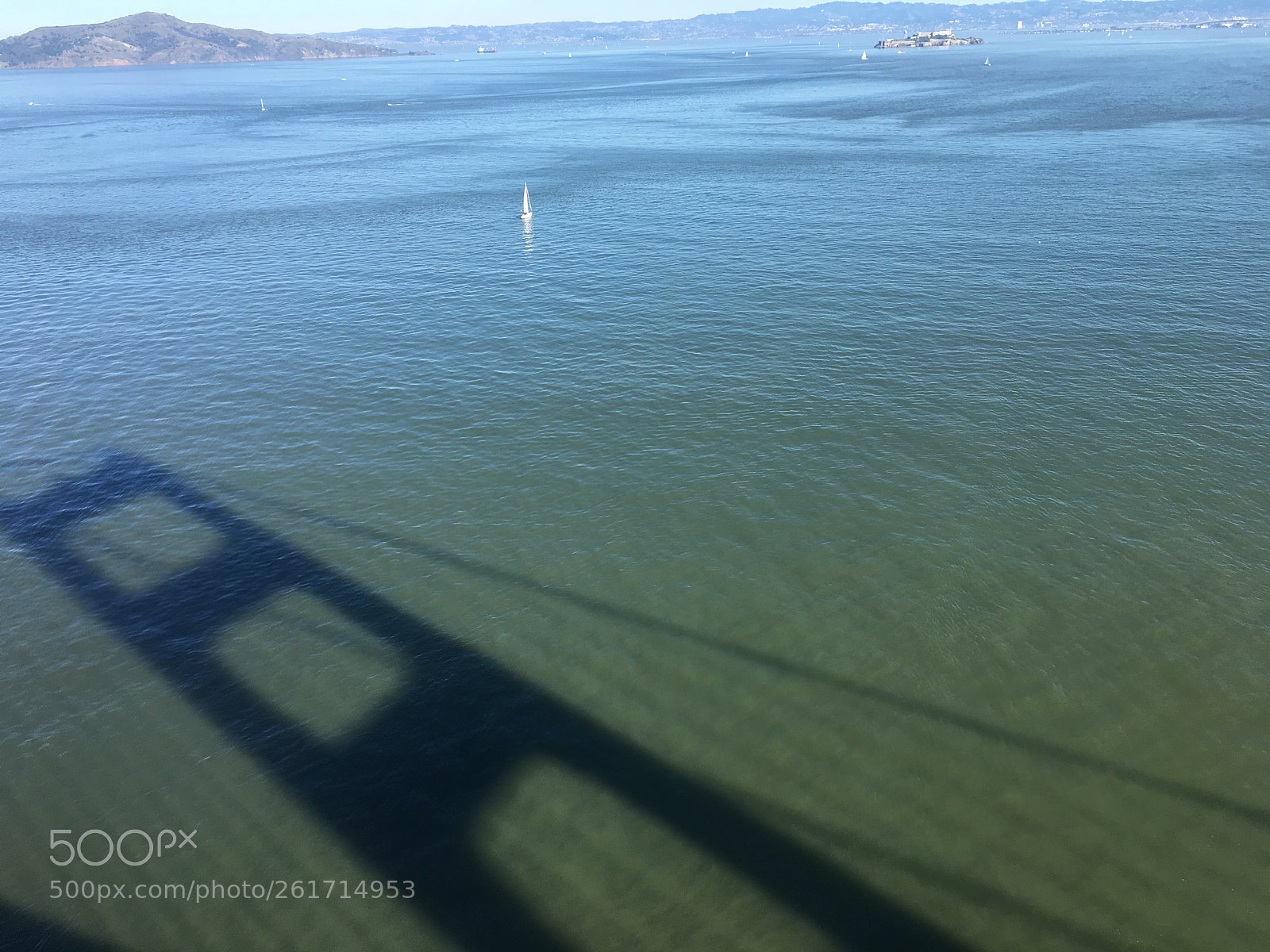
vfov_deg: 48.2
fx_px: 1064
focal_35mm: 29
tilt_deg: -22.5
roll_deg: +1.7
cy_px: 476
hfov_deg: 61.7
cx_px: 635
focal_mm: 4.15
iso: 25
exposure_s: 1/845
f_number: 2.2
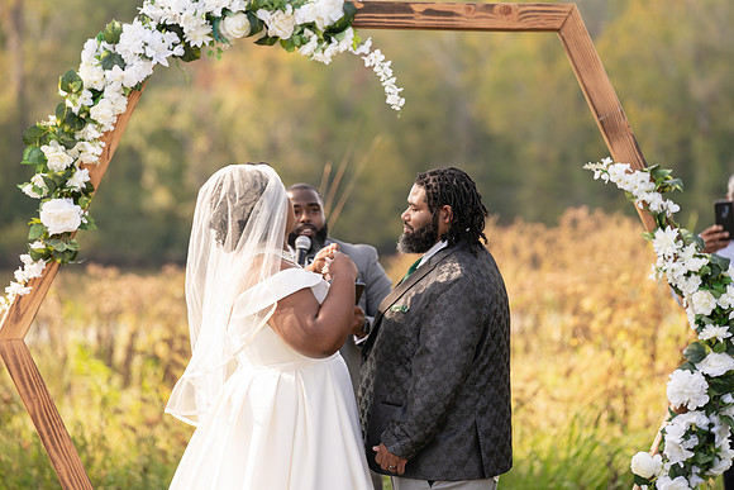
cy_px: 245
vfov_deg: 7.2
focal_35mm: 191
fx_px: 3895
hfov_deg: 10.8
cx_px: 367
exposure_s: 1/160
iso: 100
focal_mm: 191
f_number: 4
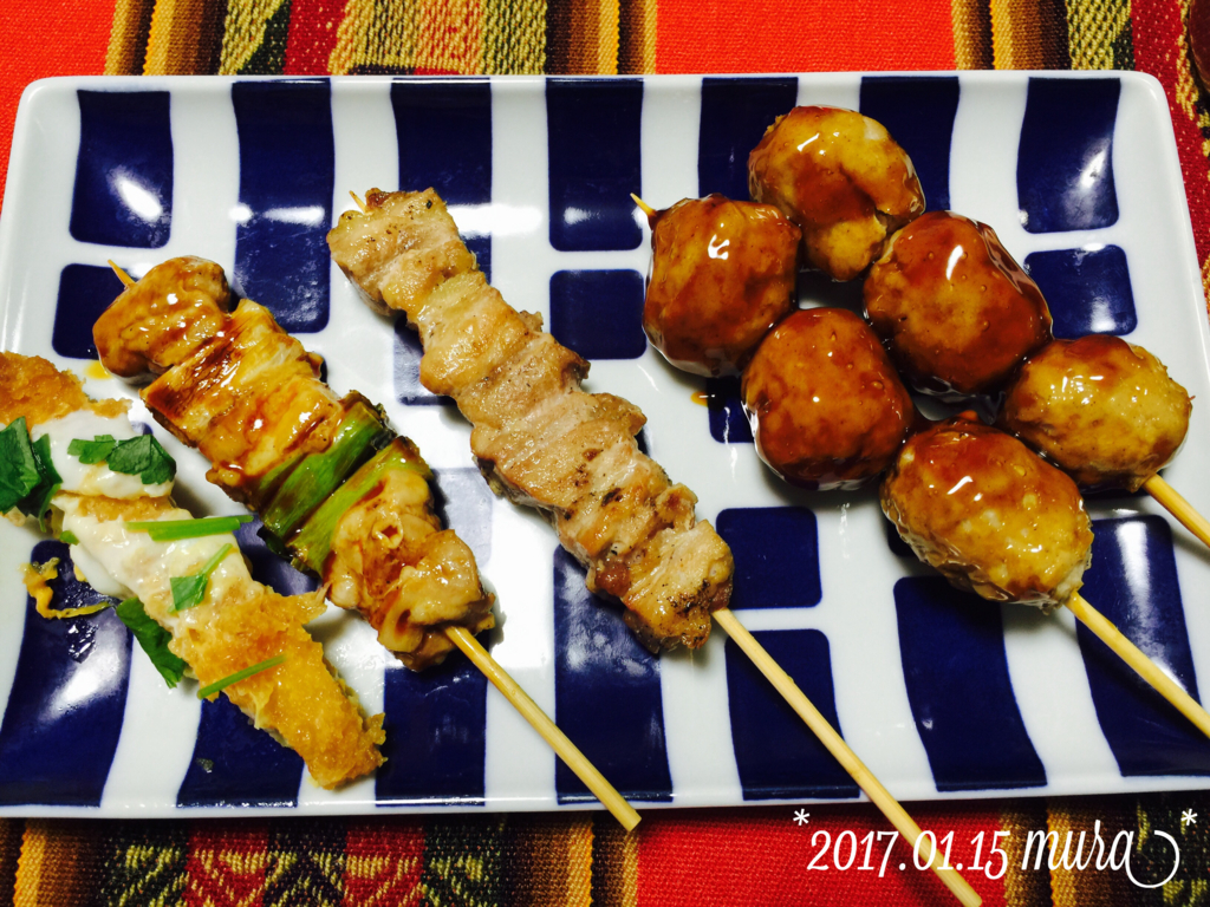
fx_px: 1014
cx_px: 605
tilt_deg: -75.7
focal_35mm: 29
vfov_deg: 48.2
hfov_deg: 61.7
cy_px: 454
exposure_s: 1/15
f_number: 2.2
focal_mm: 4.15
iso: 32
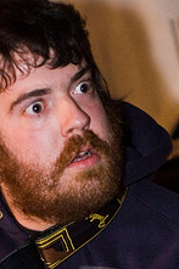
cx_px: 38
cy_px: 232
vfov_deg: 9.6
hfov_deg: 6.4
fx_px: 1598
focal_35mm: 214
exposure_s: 1/13
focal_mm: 70
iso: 800
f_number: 2.8
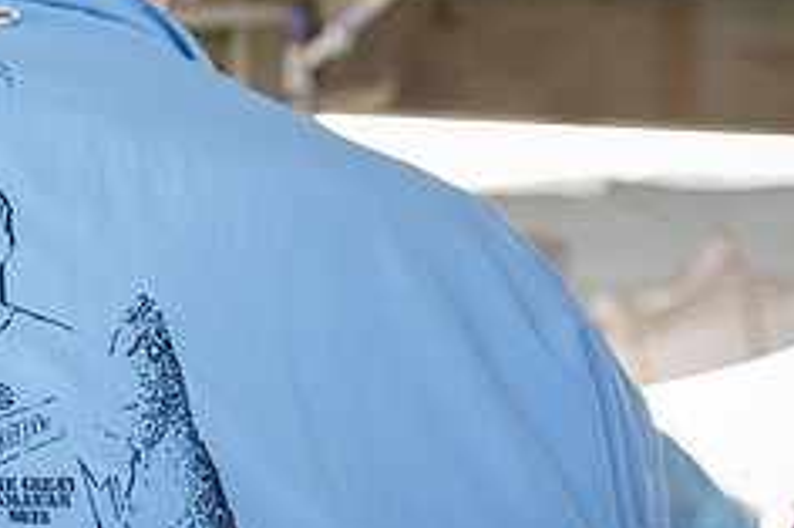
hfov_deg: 31.8
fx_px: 1300
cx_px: 30
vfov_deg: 22.0
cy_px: 550
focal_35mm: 59
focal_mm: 24
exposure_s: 1/100
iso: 250
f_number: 3.5
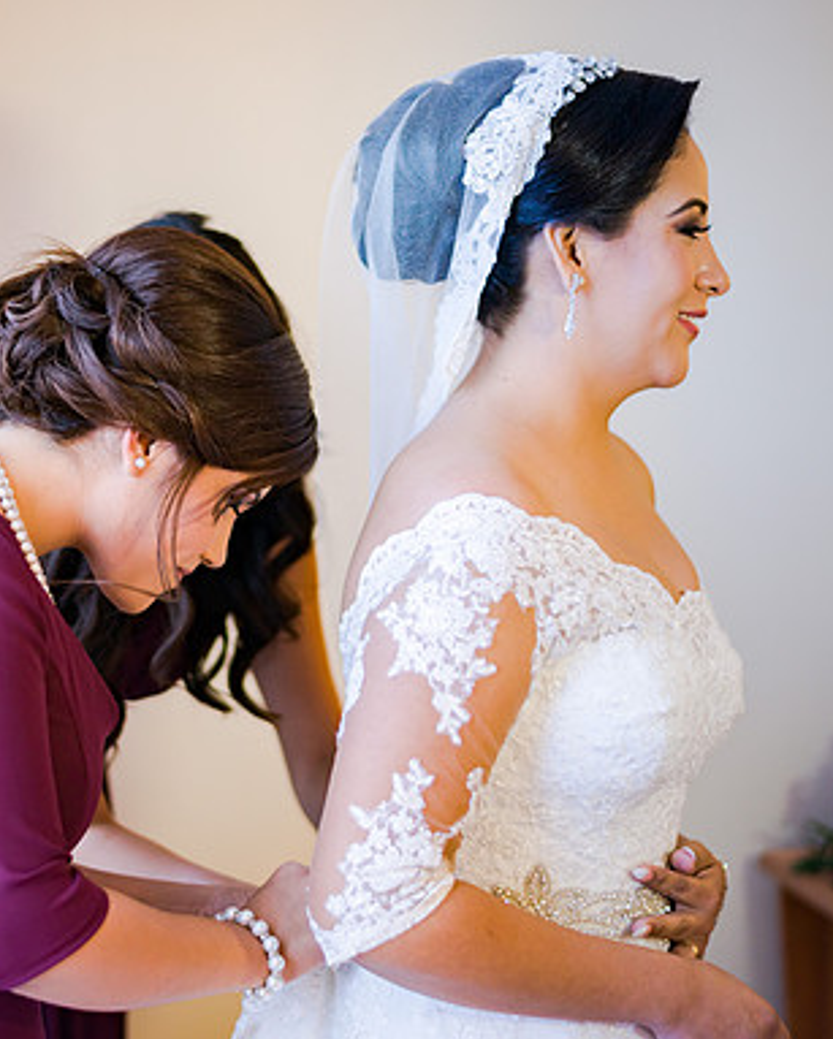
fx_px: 2185
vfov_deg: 26.7
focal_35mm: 71
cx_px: 307
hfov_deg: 21.5
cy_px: 522
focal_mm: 50
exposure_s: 1/400
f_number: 1.8
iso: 640
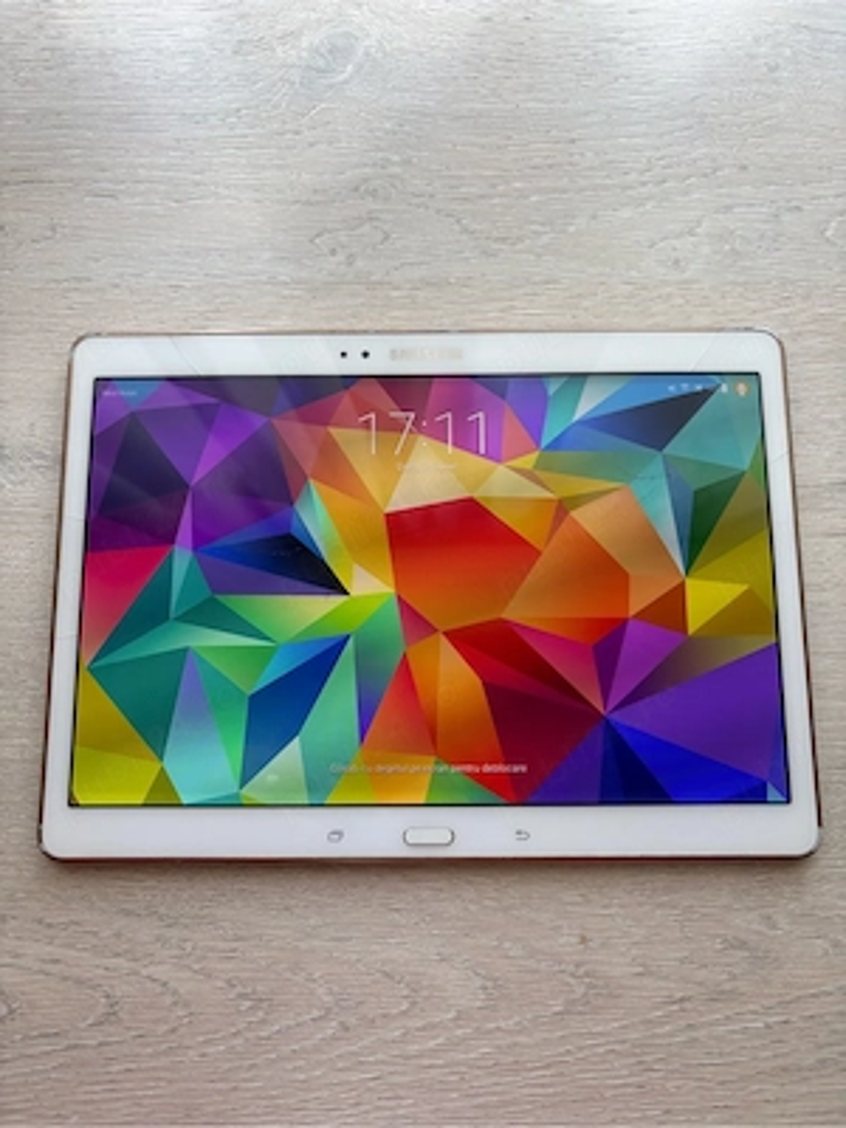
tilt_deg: -79.6
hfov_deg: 53.1
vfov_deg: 67.3
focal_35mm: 26
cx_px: 423
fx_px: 847
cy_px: 564
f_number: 1.6
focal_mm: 5.96
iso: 100
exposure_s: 1/100
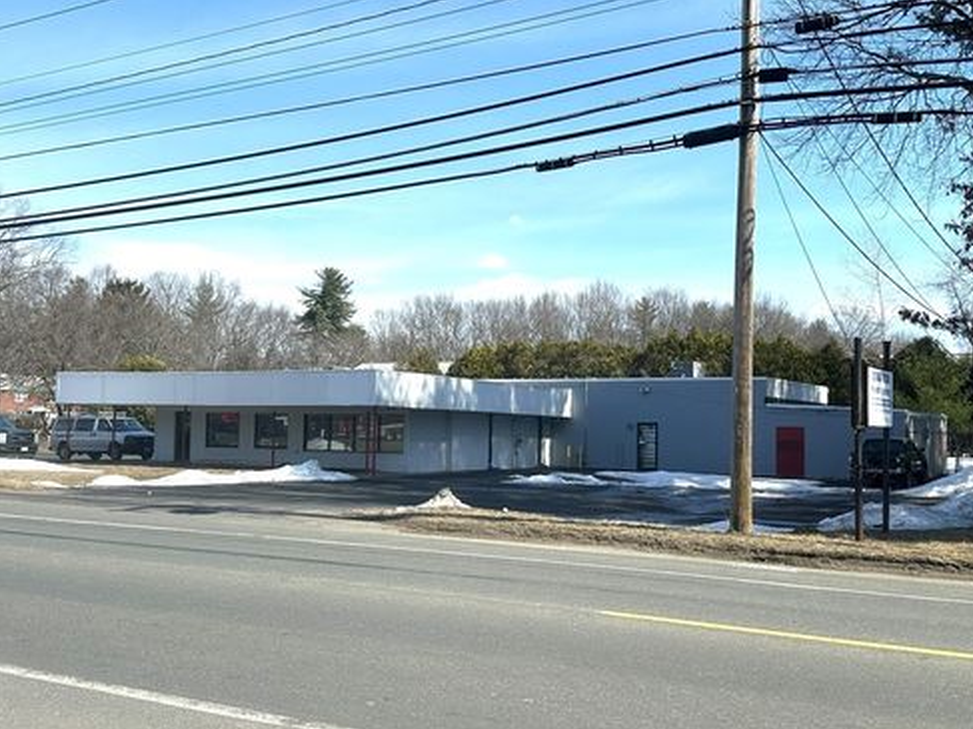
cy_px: 370
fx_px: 1096
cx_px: 497
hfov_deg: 47.9
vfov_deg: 36.8
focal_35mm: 39
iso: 80
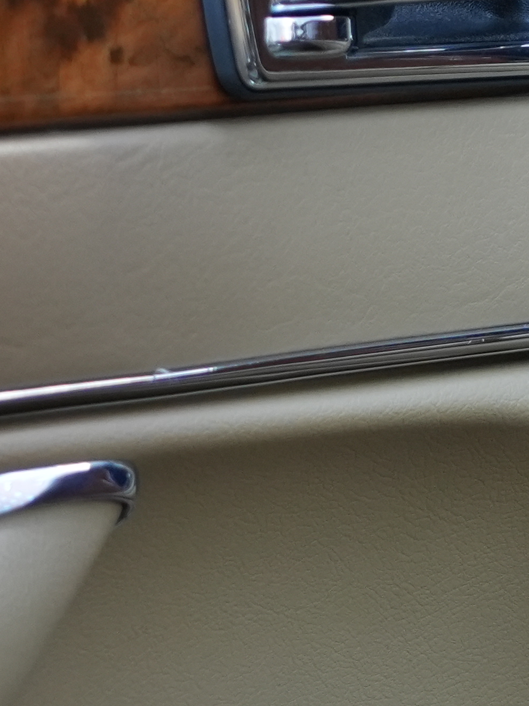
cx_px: 815
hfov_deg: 5.4
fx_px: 5604
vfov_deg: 7.1
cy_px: -175
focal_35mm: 275
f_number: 4
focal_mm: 54
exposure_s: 1/160
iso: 1600
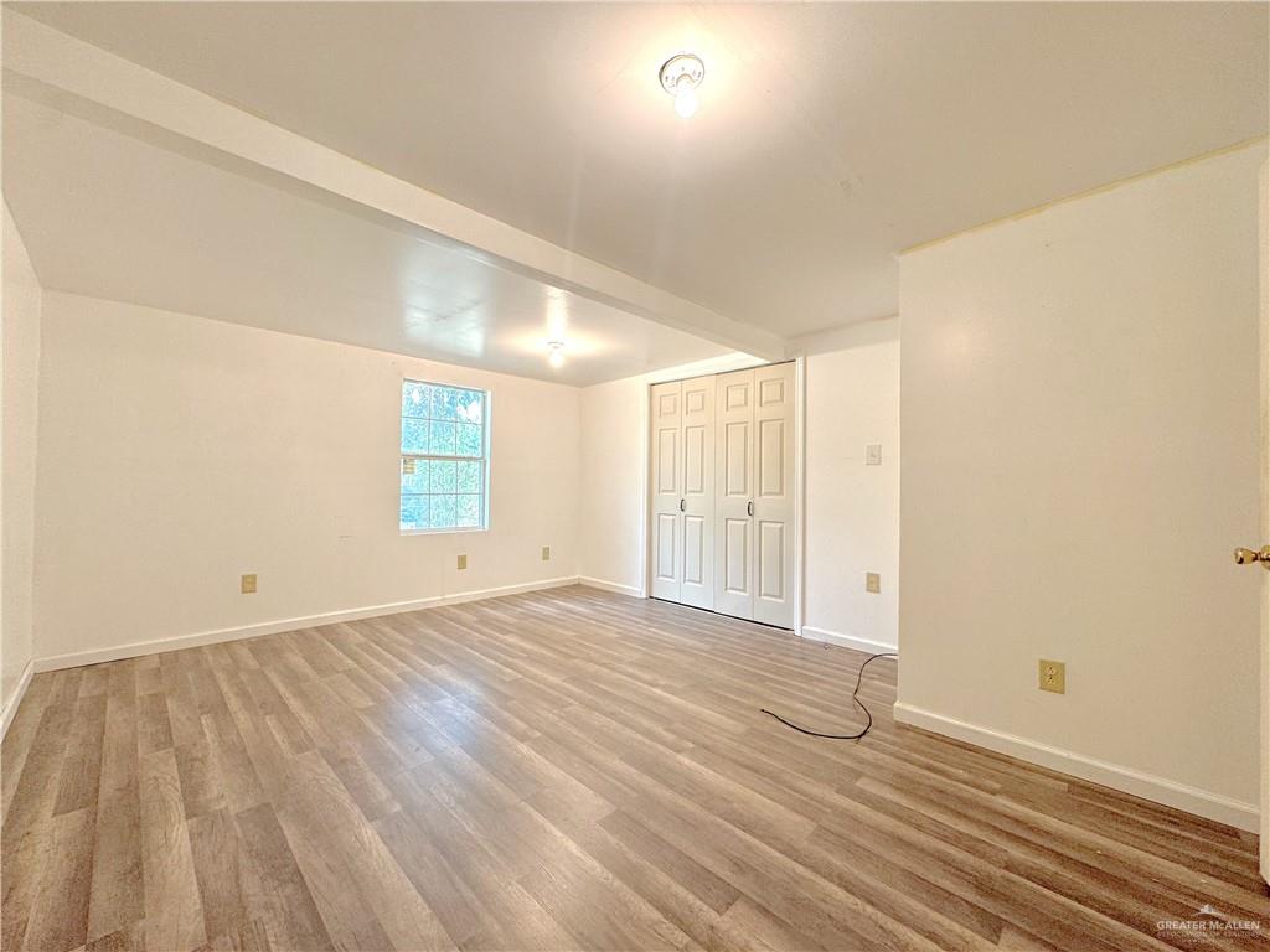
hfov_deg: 102.1
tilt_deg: -0.3
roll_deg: -1.1
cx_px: 635
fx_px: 514
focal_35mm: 14
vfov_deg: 85.7
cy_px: 476
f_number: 2.2
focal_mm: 2.22
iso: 125
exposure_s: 1/120
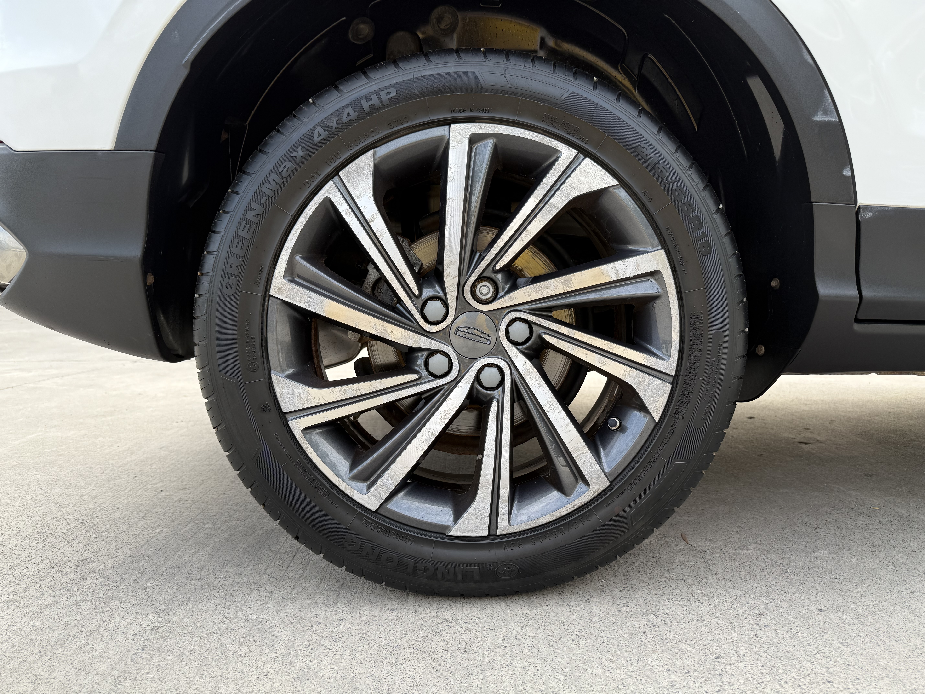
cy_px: 347
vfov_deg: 56.8
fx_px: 641
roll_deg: +0.5
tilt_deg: -6.3
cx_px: 462
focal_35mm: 24
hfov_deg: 71.6
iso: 80
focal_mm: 6.76
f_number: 1.78
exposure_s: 1/654
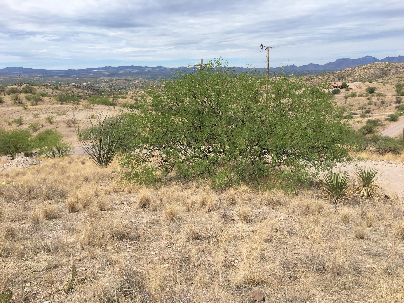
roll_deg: +0.3
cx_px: 202
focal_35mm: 29
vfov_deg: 48.2
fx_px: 338
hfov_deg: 61.7
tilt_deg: -12.8
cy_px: 152
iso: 25
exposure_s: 1/2404
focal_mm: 4.15
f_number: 2.2
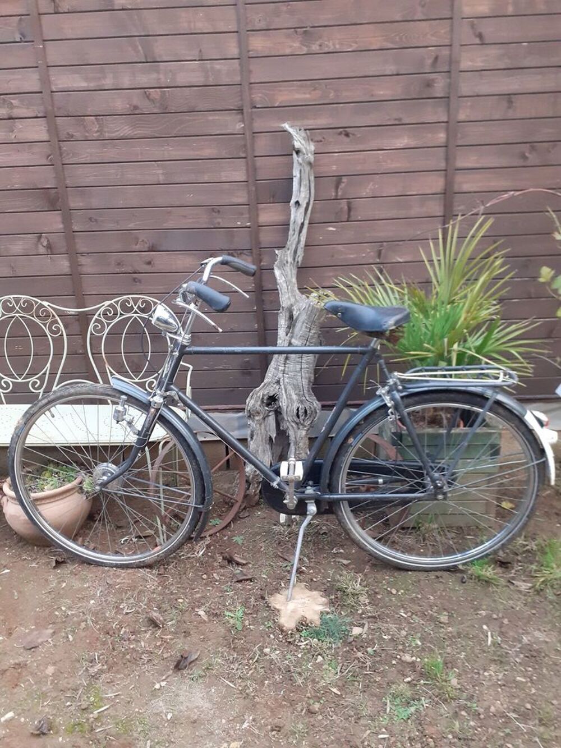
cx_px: 280
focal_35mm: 27
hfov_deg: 51.4
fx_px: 583
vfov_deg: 65.3
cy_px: 374
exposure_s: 1/50
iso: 200
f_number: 1.9
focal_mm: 3.6
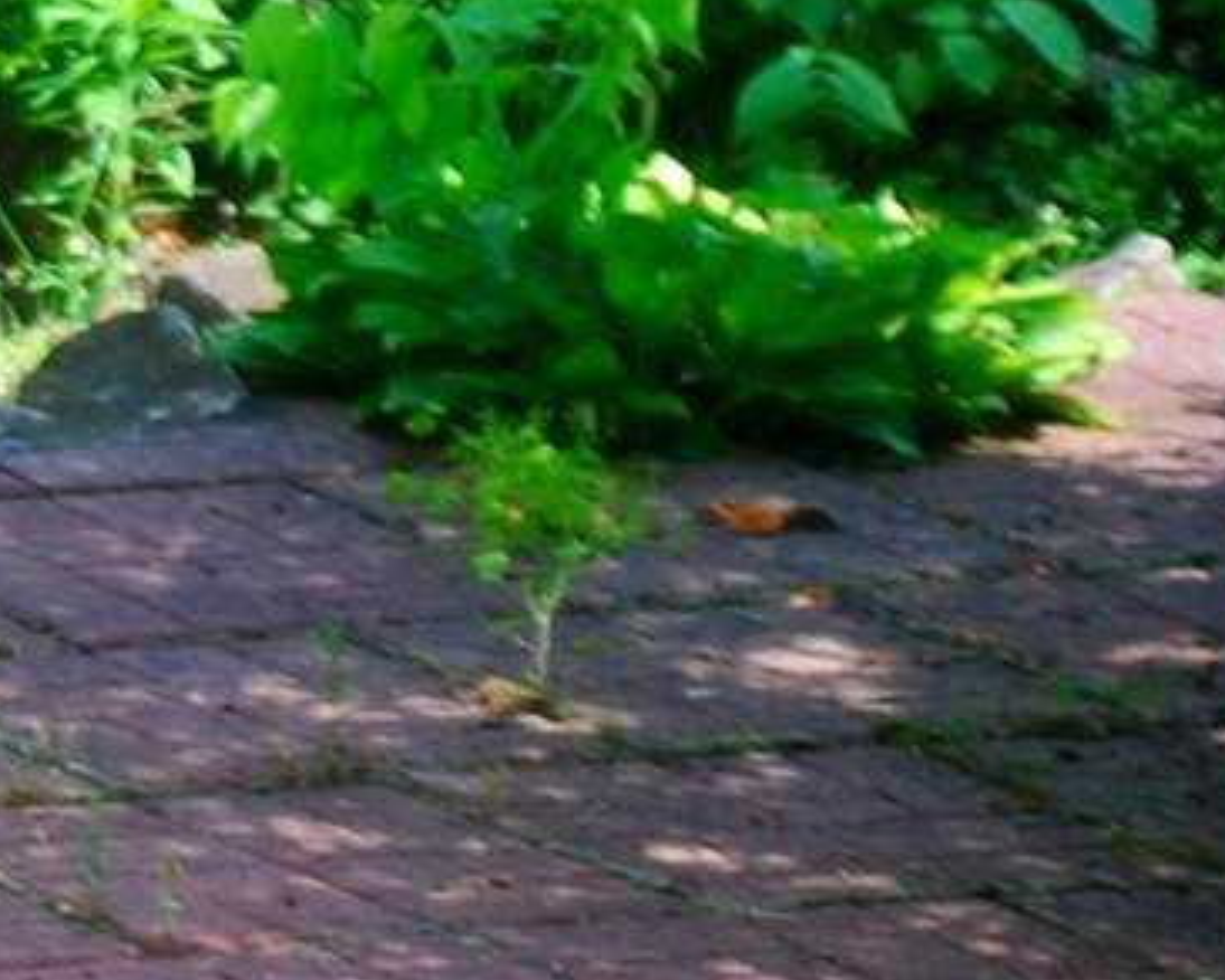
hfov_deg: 4.4
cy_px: -795
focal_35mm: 435
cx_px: -715
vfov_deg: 3.5
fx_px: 15758
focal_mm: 55
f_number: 5.6
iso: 100
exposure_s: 1/125
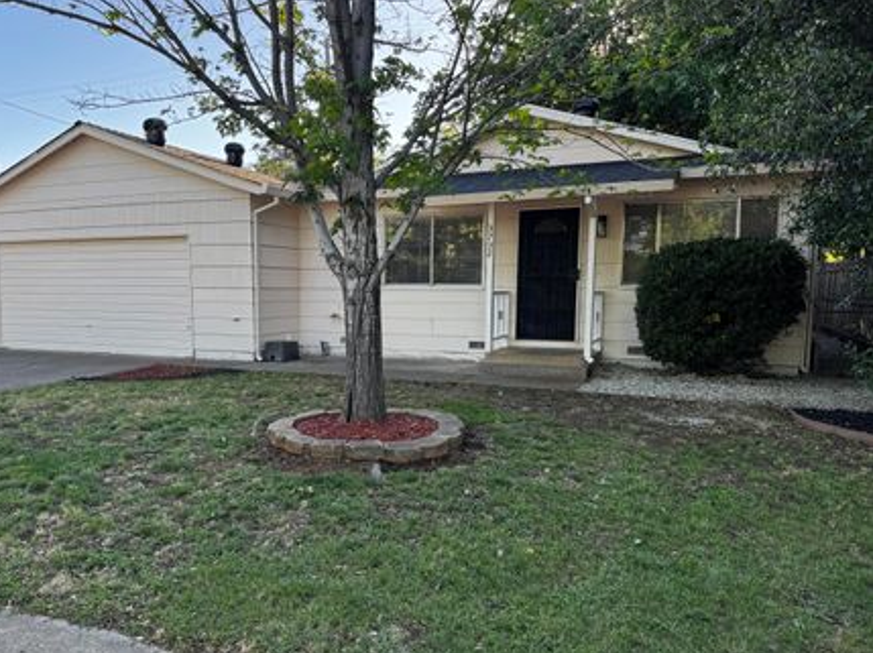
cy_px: 363
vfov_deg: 49.6
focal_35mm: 28
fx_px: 706
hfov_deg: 63.1
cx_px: 366
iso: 80
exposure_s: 1/368
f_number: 1.78
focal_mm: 6.76
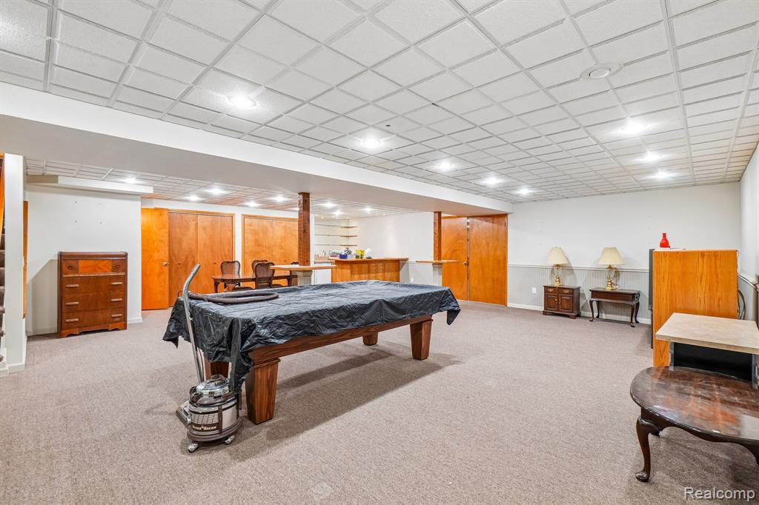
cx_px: 380
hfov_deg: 100.4
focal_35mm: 15
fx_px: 316
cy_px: 252
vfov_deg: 77.3
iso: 400
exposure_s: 1/6
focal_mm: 10
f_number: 8
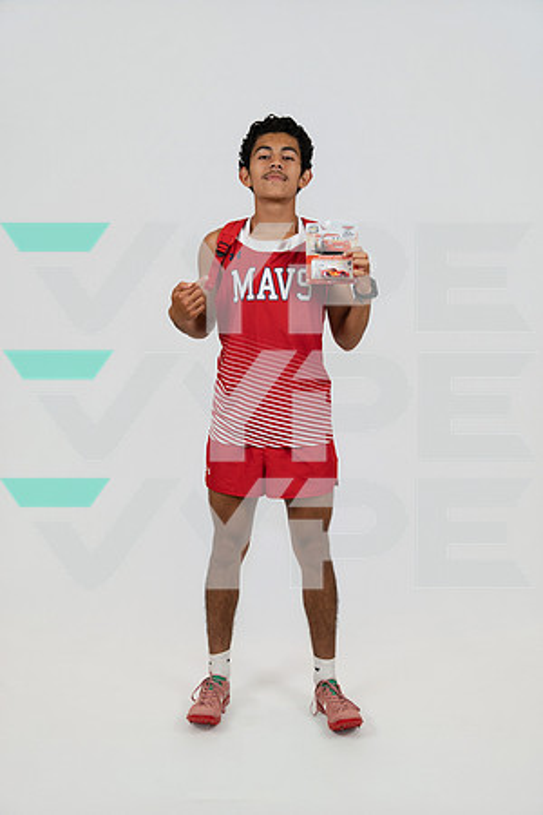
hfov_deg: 36.6
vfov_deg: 52.8
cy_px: 408
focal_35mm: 36
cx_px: 272
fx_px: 821
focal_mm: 36.3
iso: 400
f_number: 4
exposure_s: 1/125
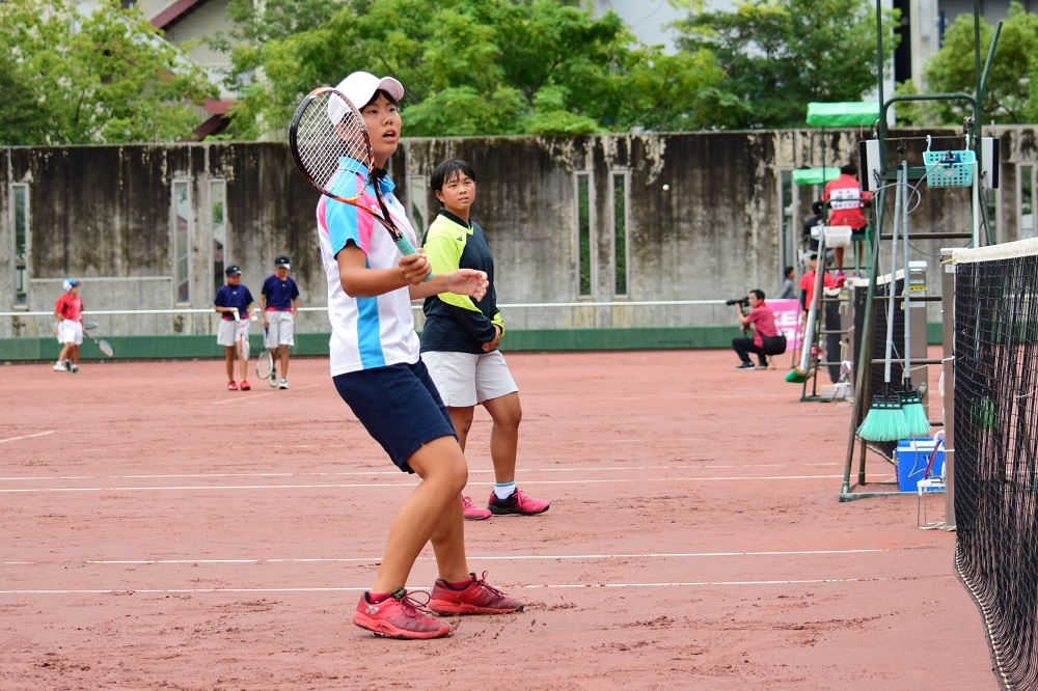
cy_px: 346
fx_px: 2680
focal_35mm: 93
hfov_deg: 21.9
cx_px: 519
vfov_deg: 14.7
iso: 500
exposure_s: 1/1250
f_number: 4.5
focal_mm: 62
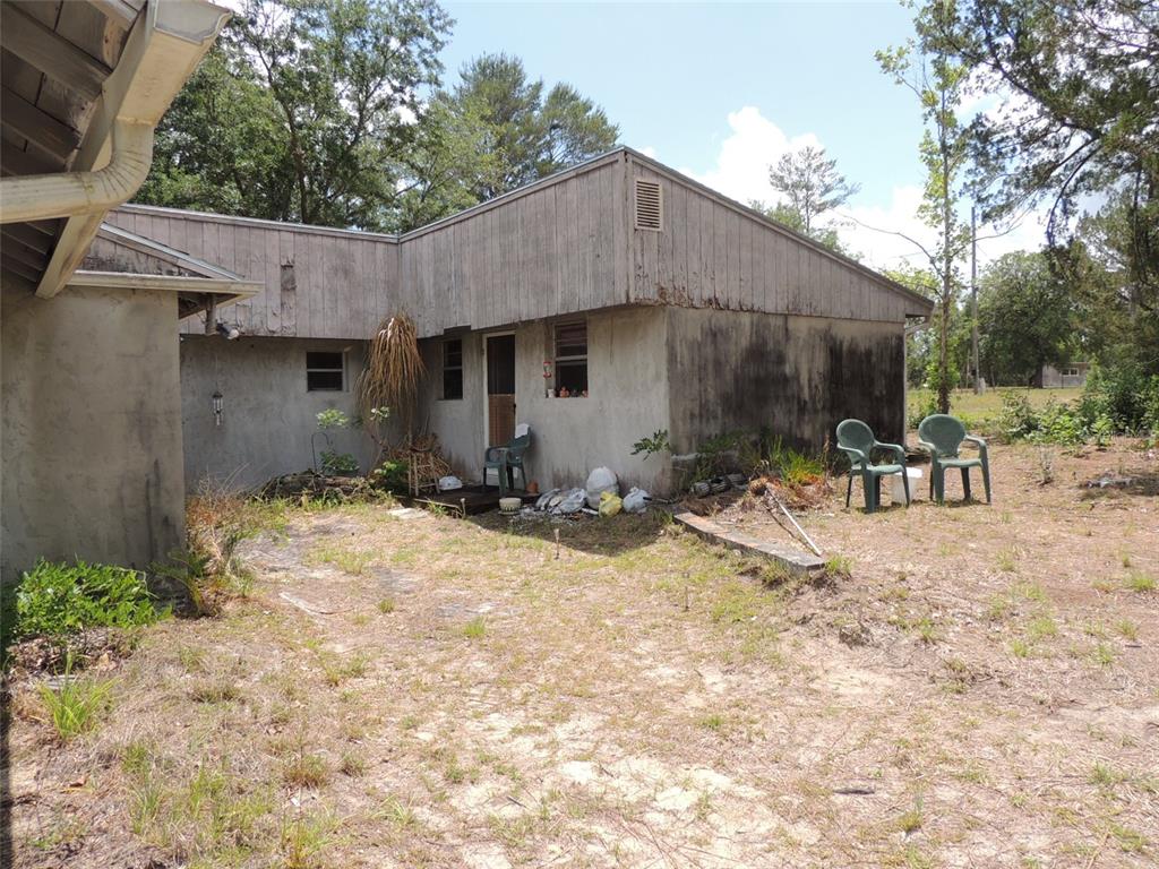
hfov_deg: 71.6
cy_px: 434
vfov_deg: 56.8
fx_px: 804
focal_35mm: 24
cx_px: 580
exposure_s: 1/800
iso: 100
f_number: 3
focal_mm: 4.3
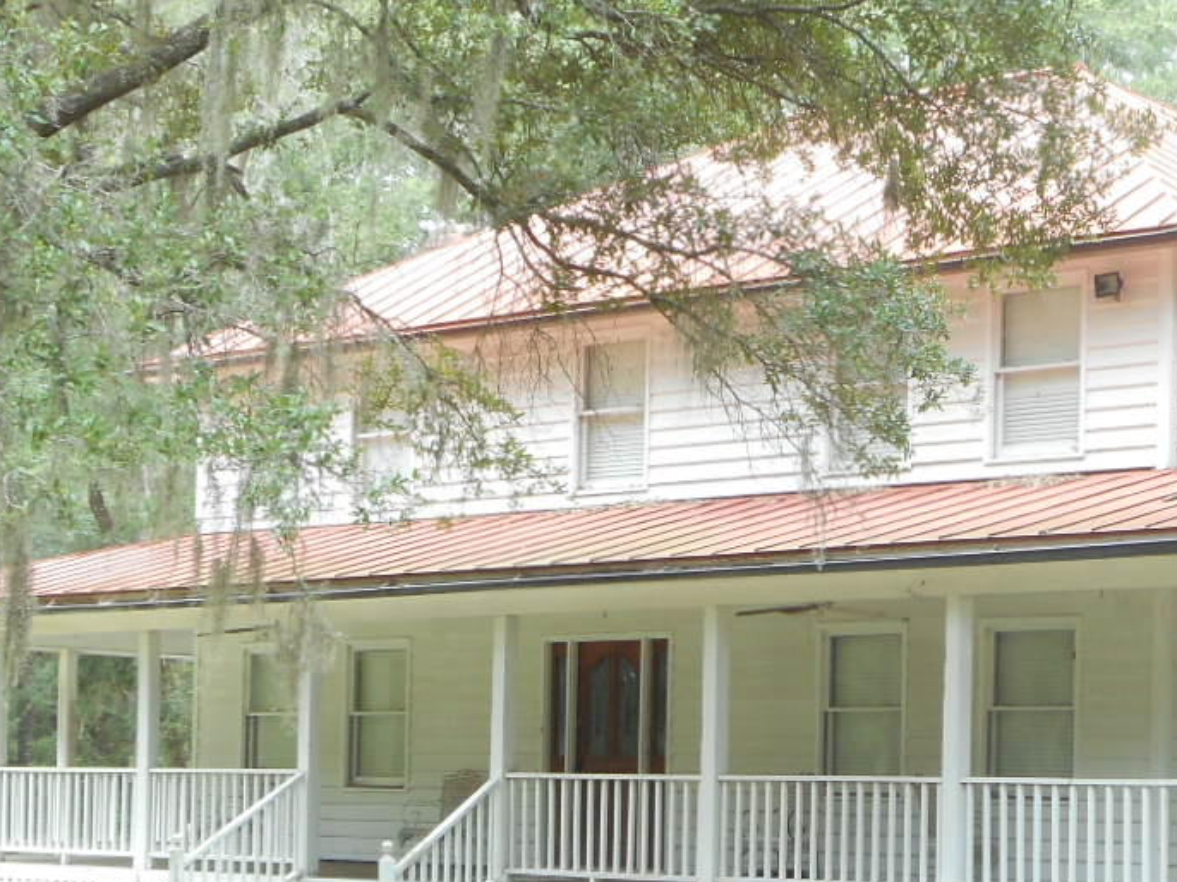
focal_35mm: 91
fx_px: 3093
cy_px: 782
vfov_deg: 16.0
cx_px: 884
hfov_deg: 21.4
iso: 80
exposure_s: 1/30
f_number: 4.5
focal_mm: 6.9
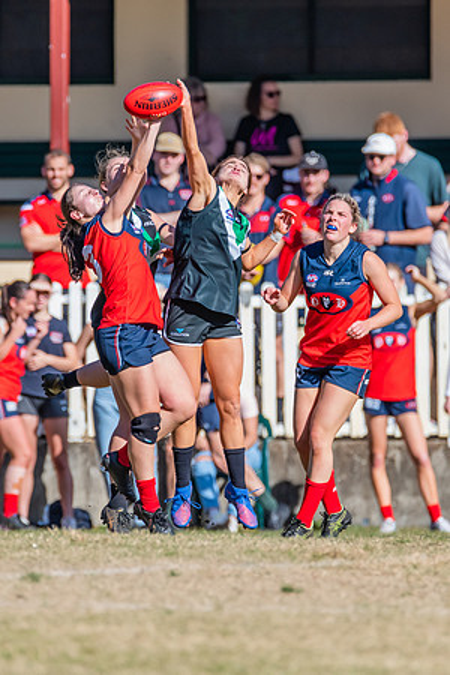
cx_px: 205
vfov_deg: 2.1
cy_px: 338
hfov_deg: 1.4
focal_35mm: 992
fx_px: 18606
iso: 800
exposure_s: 1/1600
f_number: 9
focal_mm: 600
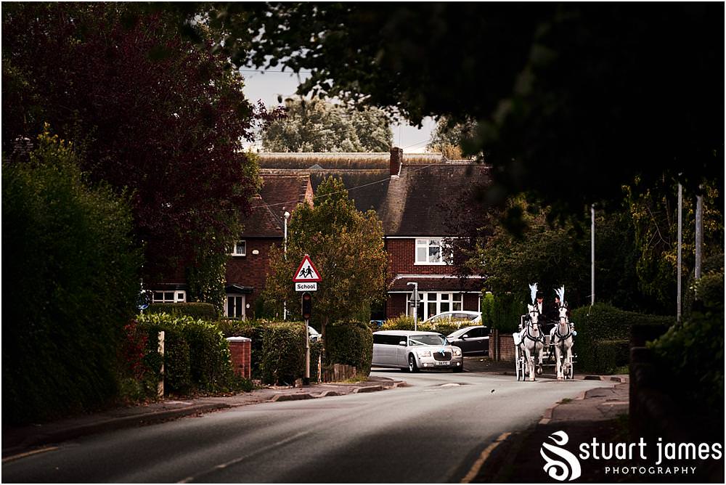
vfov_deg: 6.6
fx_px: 4237
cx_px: 363
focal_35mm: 210
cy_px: 242
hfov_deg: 9.8
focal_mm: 140
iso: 400
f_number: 2.8
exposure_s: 1/640
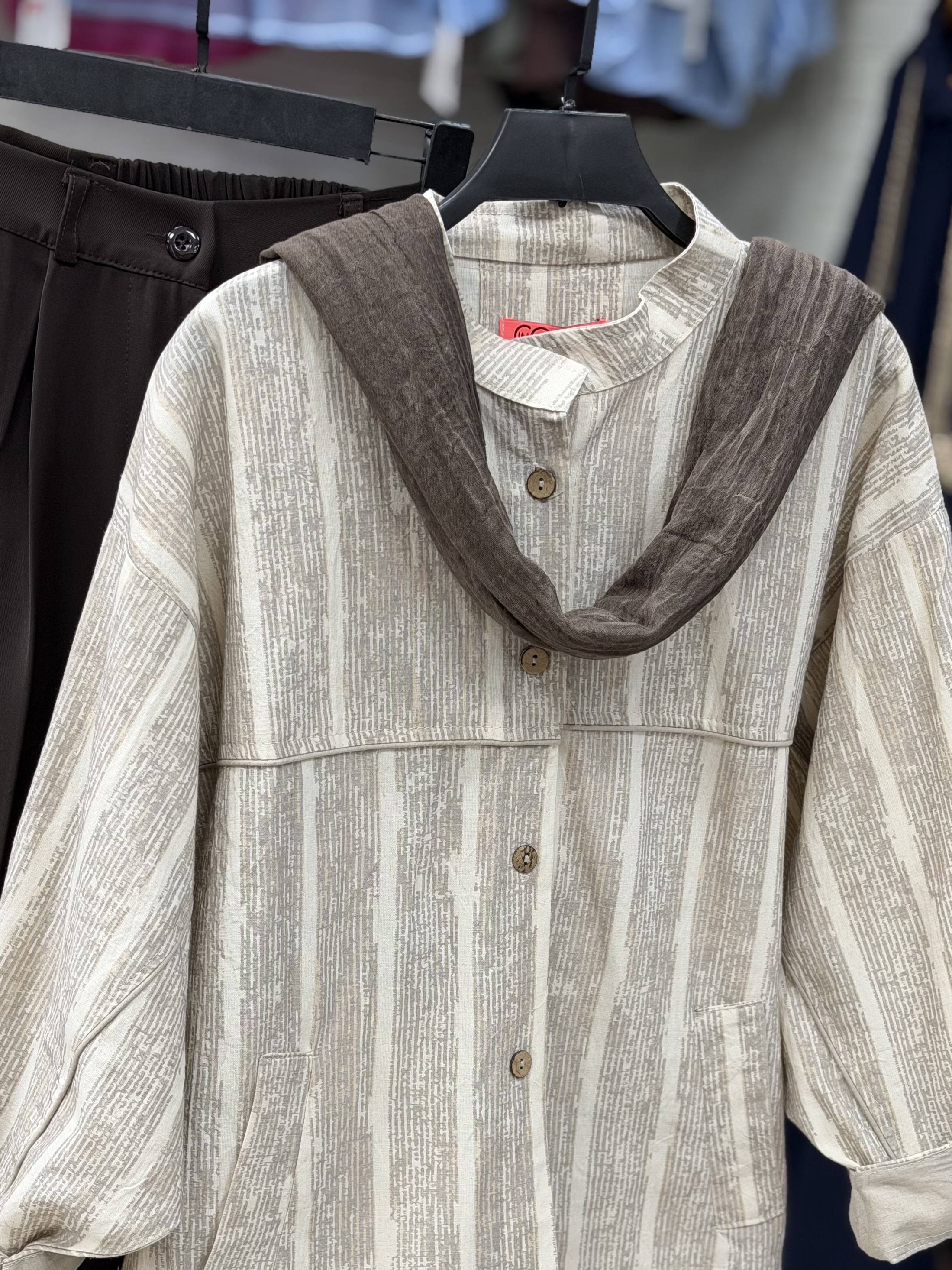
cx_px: 465
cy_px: 857
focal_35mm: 66
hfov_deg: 22.3
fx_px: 2420
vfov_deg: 29.2
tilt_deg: -14.7
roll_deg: -5.3
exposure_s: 1/100
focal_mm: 6.76
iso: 50
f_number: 1.78
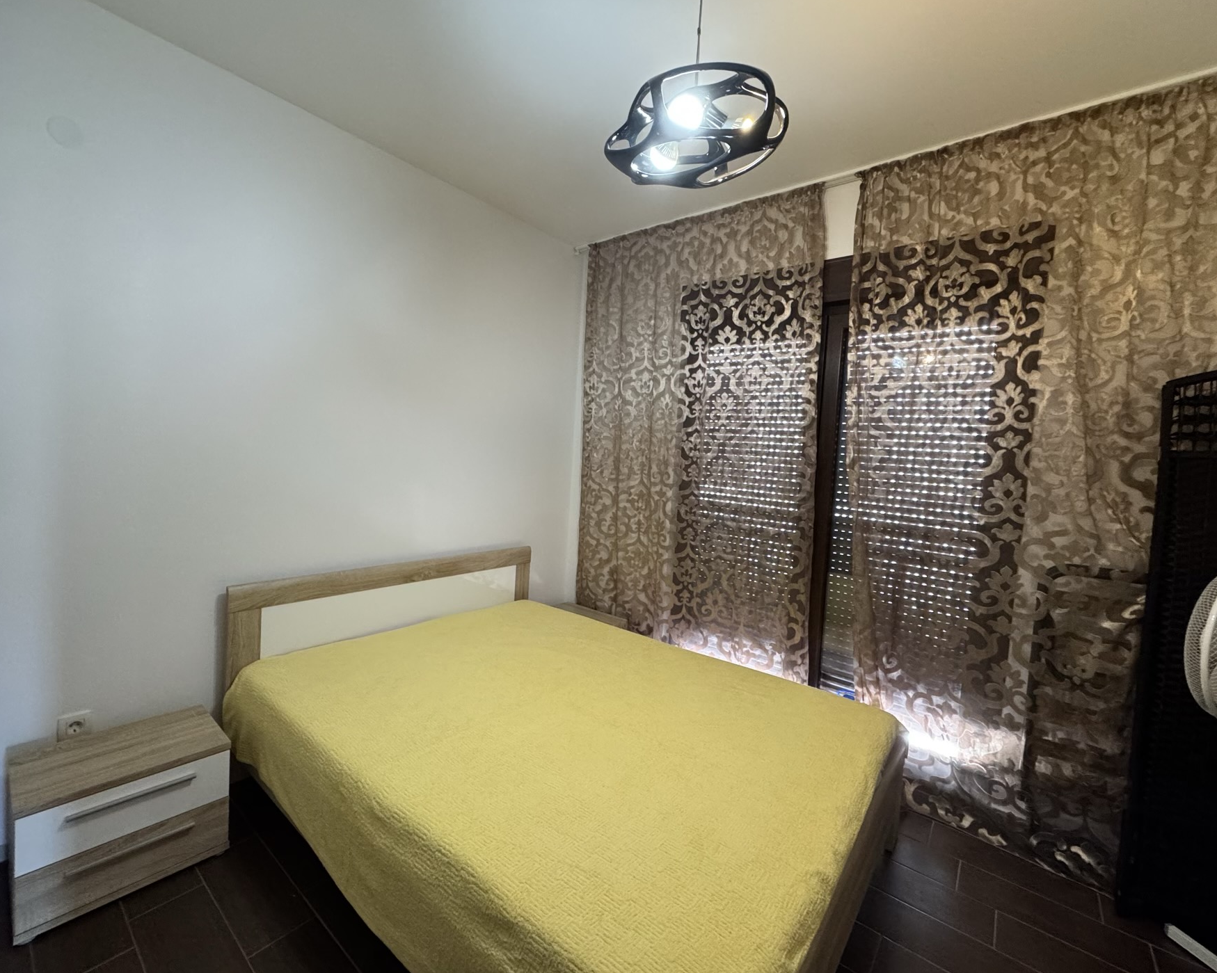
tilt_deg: -2.6
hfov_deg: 96.6
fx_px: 540
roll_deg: -3.1
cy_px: 481
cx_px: 564
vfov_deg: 84.0
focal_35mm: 15
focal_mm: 2.22
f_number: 2.2
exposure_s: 1/50
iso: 400
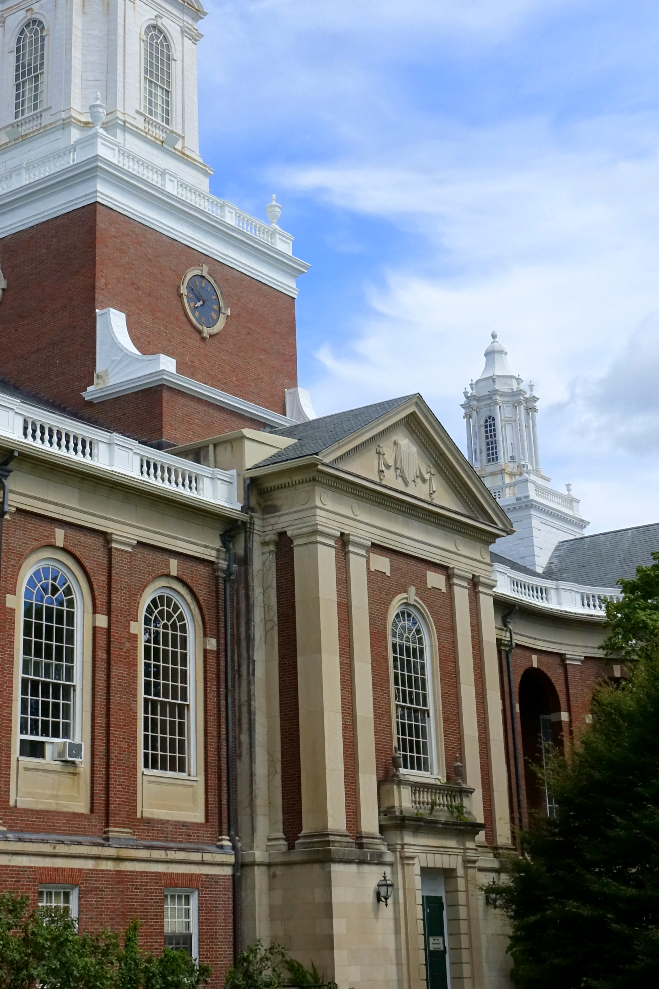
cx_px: 258
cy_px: 370
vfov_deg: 34.9
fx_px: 1565
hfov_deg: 23.7
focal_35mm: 57
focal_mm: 13.34
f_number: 10
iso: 400
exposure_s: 1/640
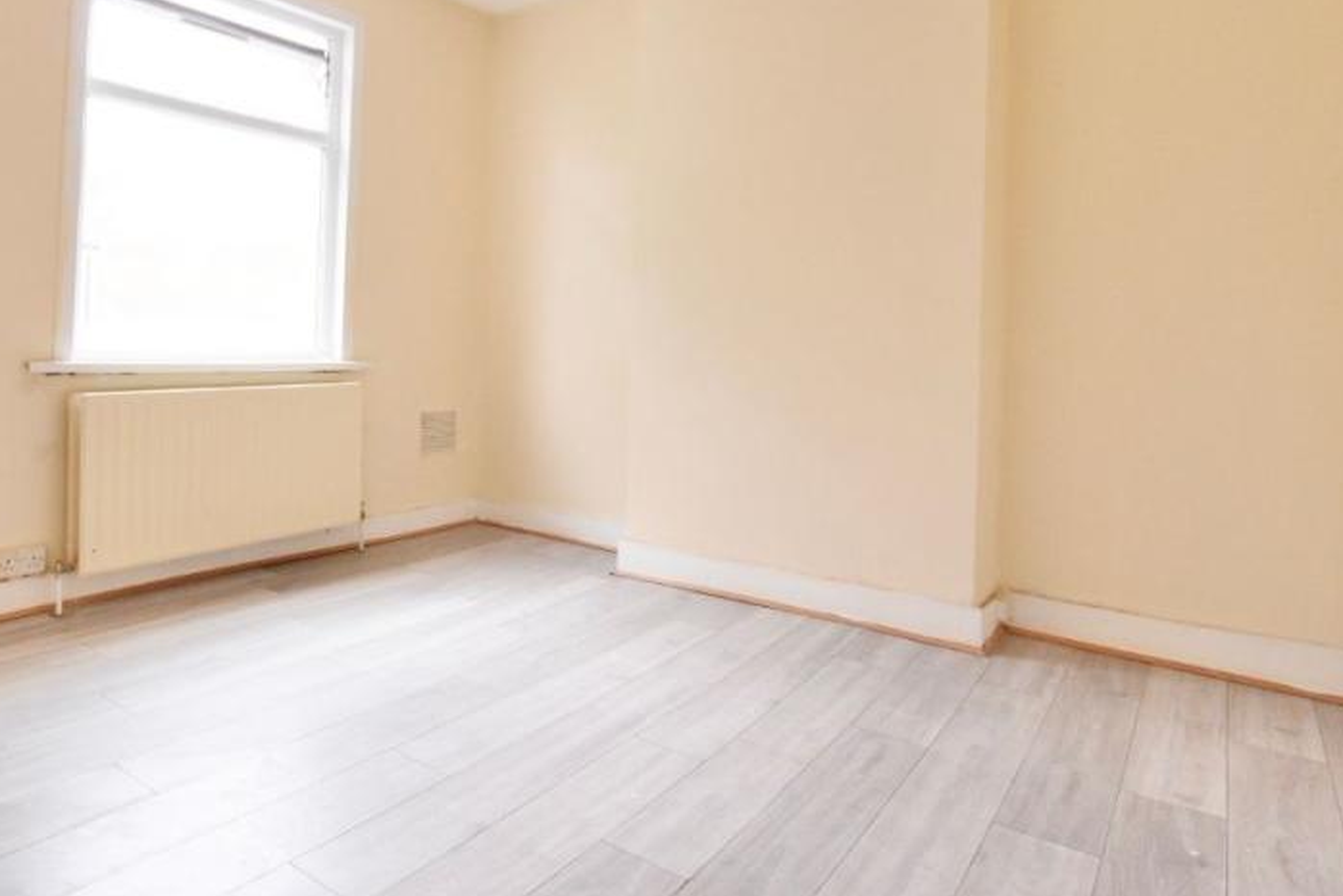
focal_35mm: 22
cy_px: 309
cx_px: 523
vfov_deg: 56.2
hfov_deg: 77.5
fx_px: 821
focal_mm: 10
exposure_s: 1/125
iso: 1100
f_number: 3.5
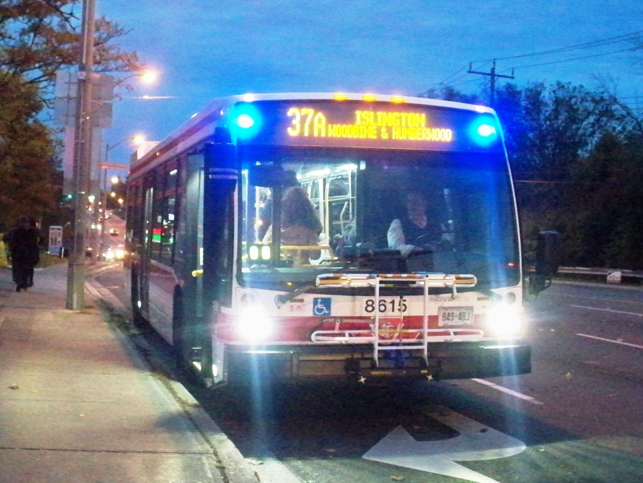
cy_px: 242
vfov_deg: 26.6
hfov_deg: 34.9
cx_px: 322
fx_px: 1022
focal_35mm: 55
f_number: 4
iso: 3200
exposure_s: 1/80
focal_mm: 9.7
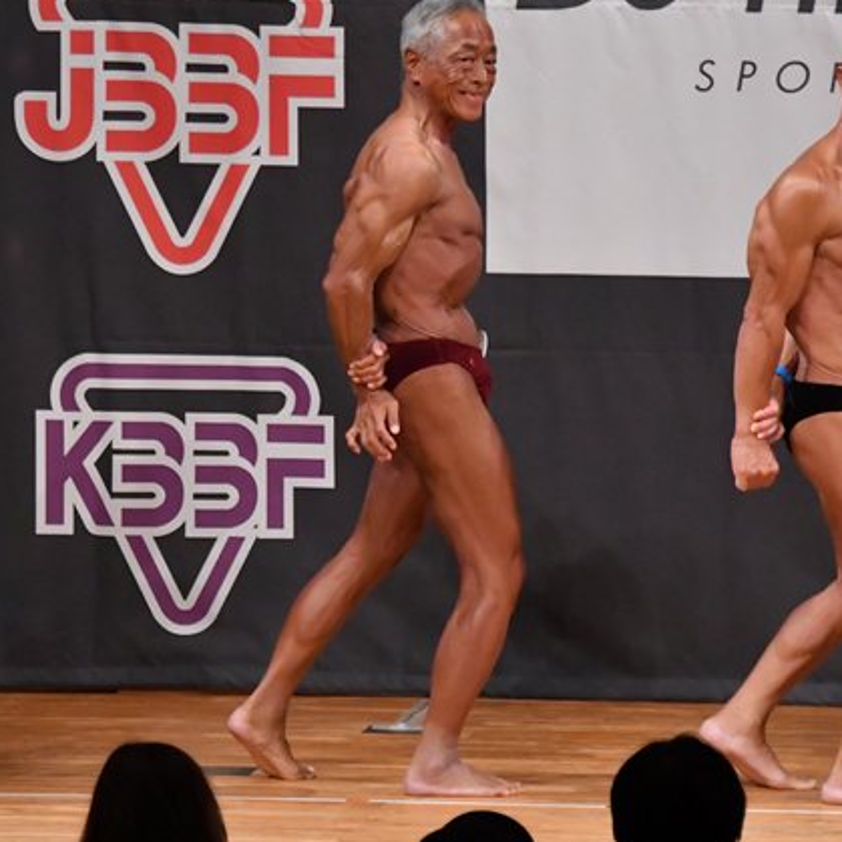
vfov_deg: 4.1
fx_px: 11668
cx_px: 256
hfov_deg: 4.1
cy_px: 410
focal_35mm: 424
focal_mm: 180
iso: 7200
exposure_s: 1/400
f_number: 5.6
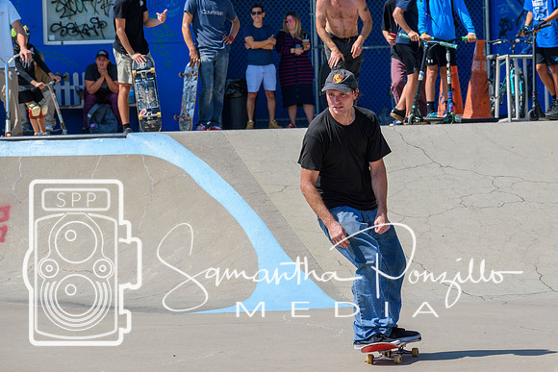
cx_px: 279
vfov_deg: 7.0
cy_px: 186
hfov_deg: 10.5
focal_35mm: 195
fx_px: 3023
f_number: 8
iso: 200
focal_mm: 130
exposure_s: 1/1000
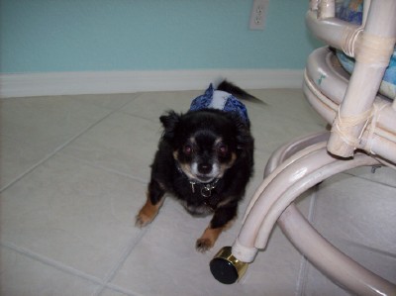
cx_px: 198
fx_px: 411
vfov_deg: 39.6
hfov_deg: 51.4
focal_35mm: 36
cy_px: 148
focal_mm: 6
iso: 80
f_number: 2.7
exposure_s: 1/64
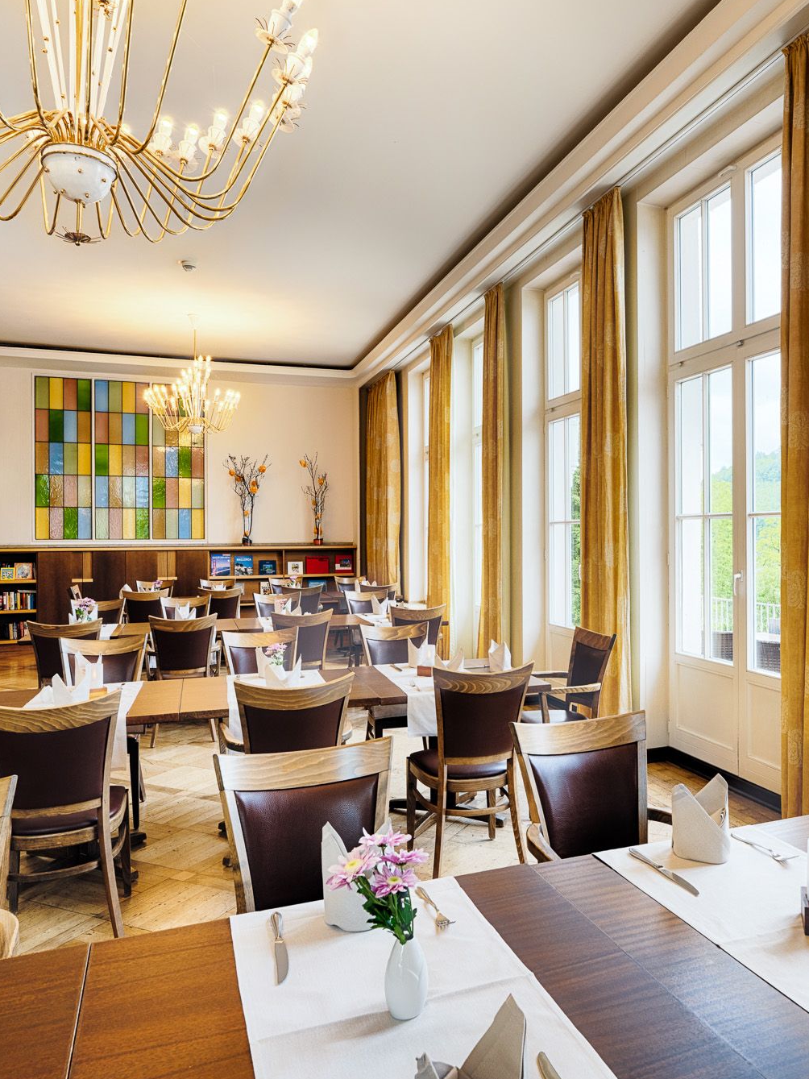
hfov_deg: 54.5
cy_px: 532
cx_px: 485
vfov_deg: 69.4
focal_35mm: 25
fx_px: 779
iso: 100
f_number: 8
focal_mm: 17
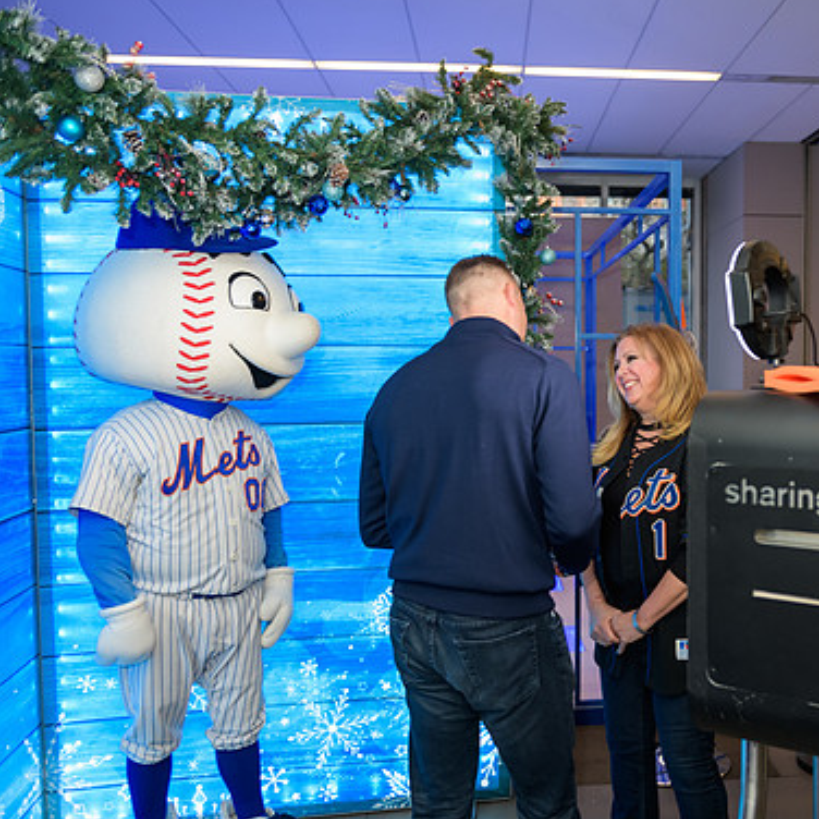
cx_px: 608
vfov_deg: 43.9
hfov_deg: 42.6
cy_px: 411
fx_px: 1017
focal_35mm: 38
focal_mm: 29
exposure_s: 1/125
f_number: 3.2
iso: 400
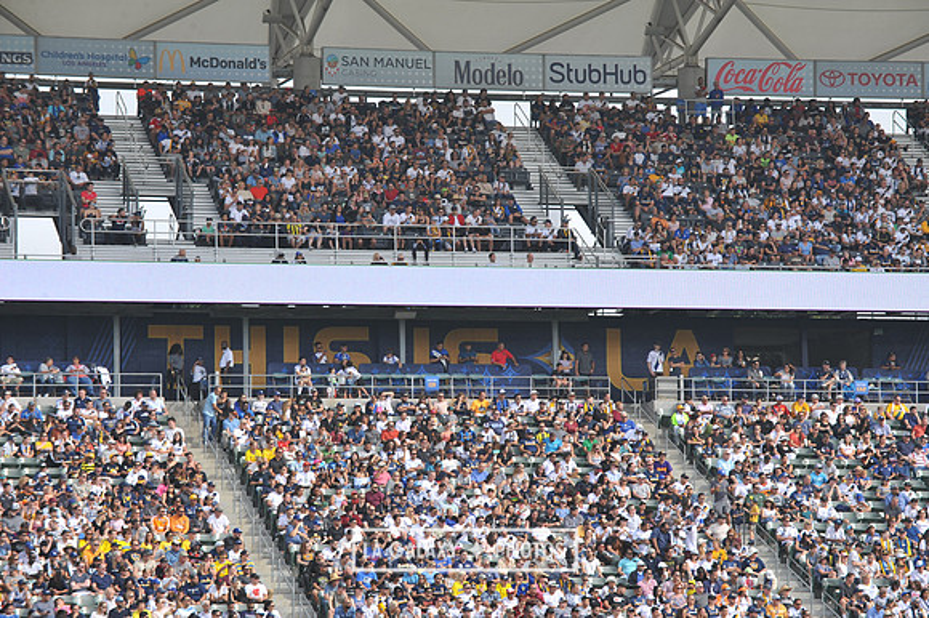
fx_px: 3868
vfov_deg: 9.1
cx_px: 464
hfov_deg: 13.7
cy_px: 309
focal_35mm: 150
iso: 250
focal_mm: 150
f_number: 9
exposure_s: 1/320
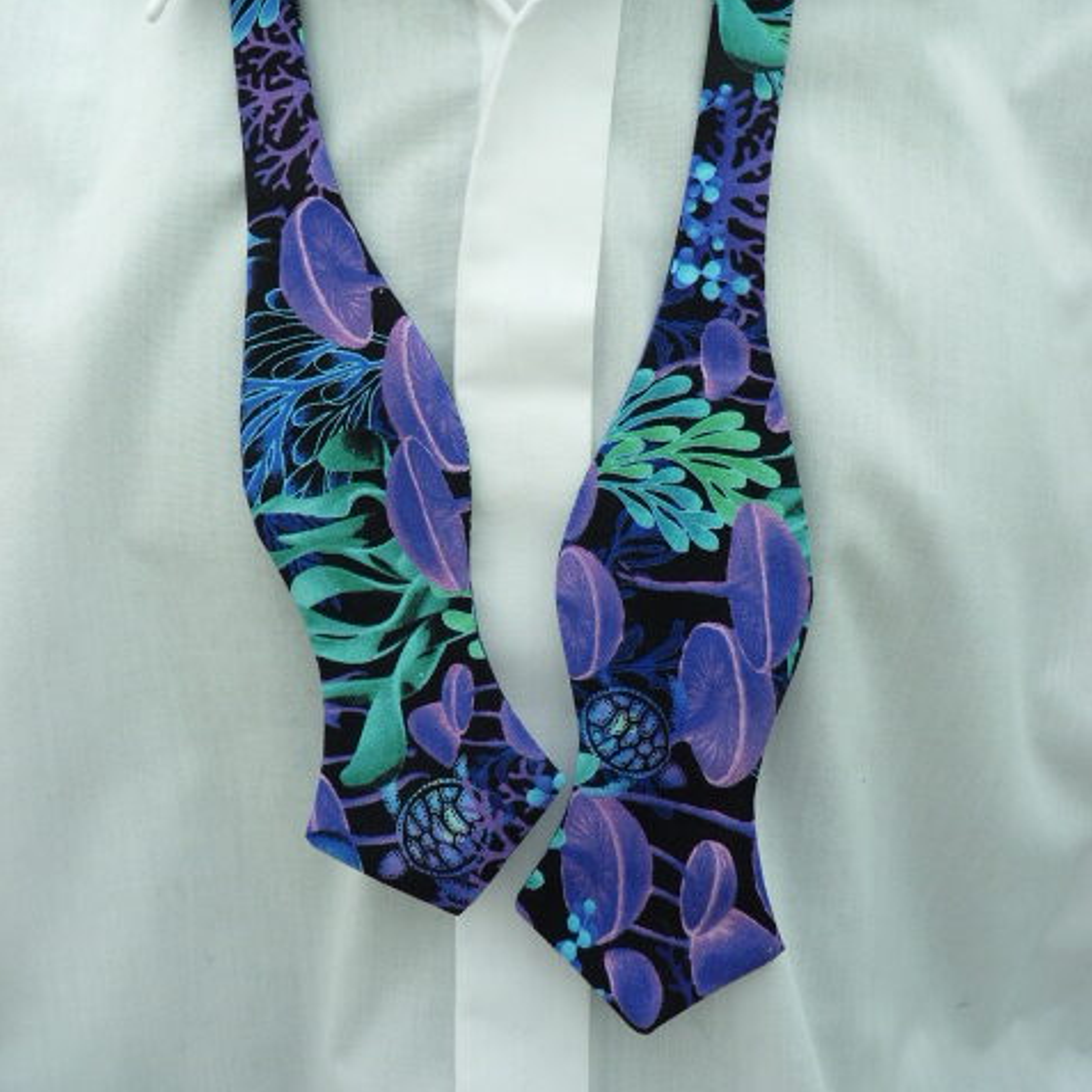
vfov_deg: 50.3
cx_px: 545
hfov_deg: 51.1
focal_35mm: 32
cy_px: 380
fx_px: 1142
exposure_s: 1/100
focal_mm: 4.8
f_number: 2.8
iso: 80
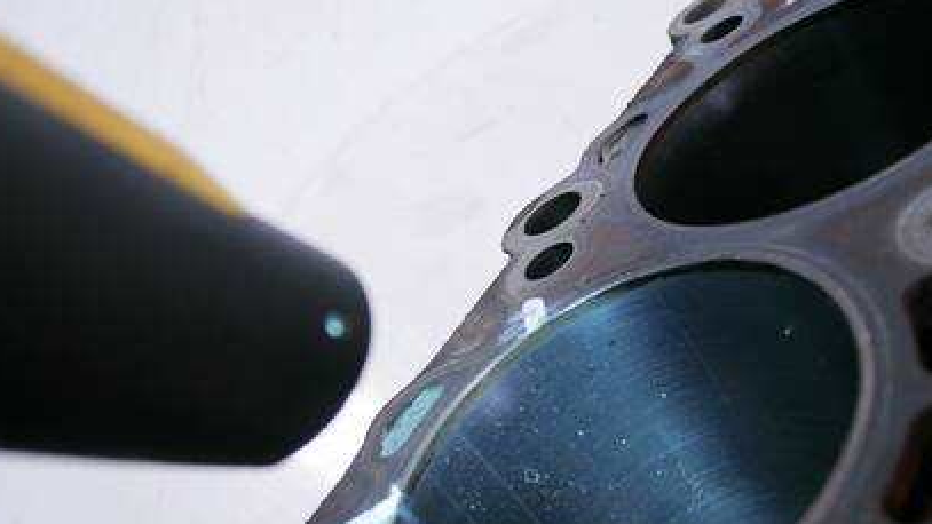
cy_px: 334
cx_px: 520
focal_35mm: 36
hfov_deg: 55.2
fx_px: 890
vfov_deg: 32.7
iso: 200
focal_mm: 14
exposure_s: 1/60
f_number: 3.7
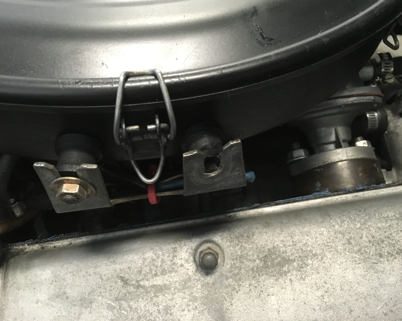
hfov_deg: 57.2
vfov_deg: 47.1
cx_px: 195
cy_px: 156
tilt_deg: -57.3
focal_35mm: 31
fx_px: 369
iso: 250
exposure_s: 1/15
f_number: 2.2
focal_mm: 4.15
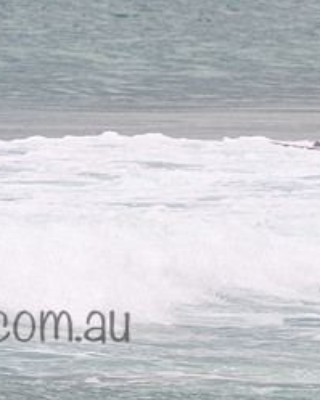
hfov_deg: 1.3
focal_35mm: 1205
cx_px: -55
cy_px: 282
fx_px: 14274
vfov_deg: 1.6
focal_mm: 400
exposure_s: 1/2000
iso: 160
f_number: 5.6
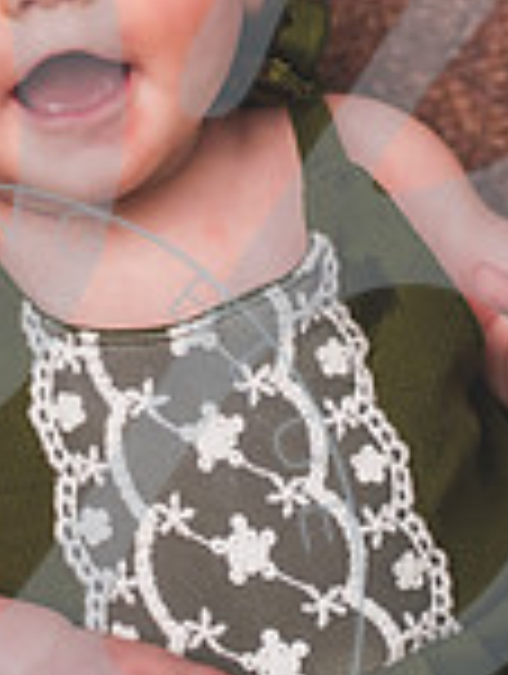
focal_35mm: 144
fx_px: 2810
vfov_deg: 13.7
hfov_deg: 10.3
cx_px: 148
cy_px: 256
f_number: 2.8
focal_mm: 50
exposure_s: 1/320
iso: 250
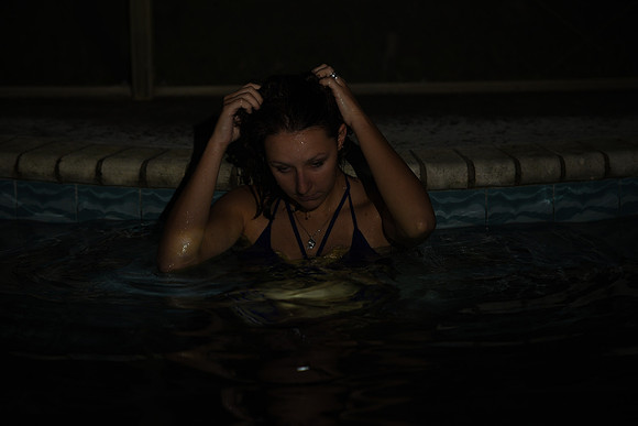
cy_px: 213
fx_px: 2304
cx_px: 319
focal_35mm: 130
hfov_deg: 15.8
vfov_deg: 10.6
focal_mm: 130
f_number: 2.8
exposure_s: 1/80
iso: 400
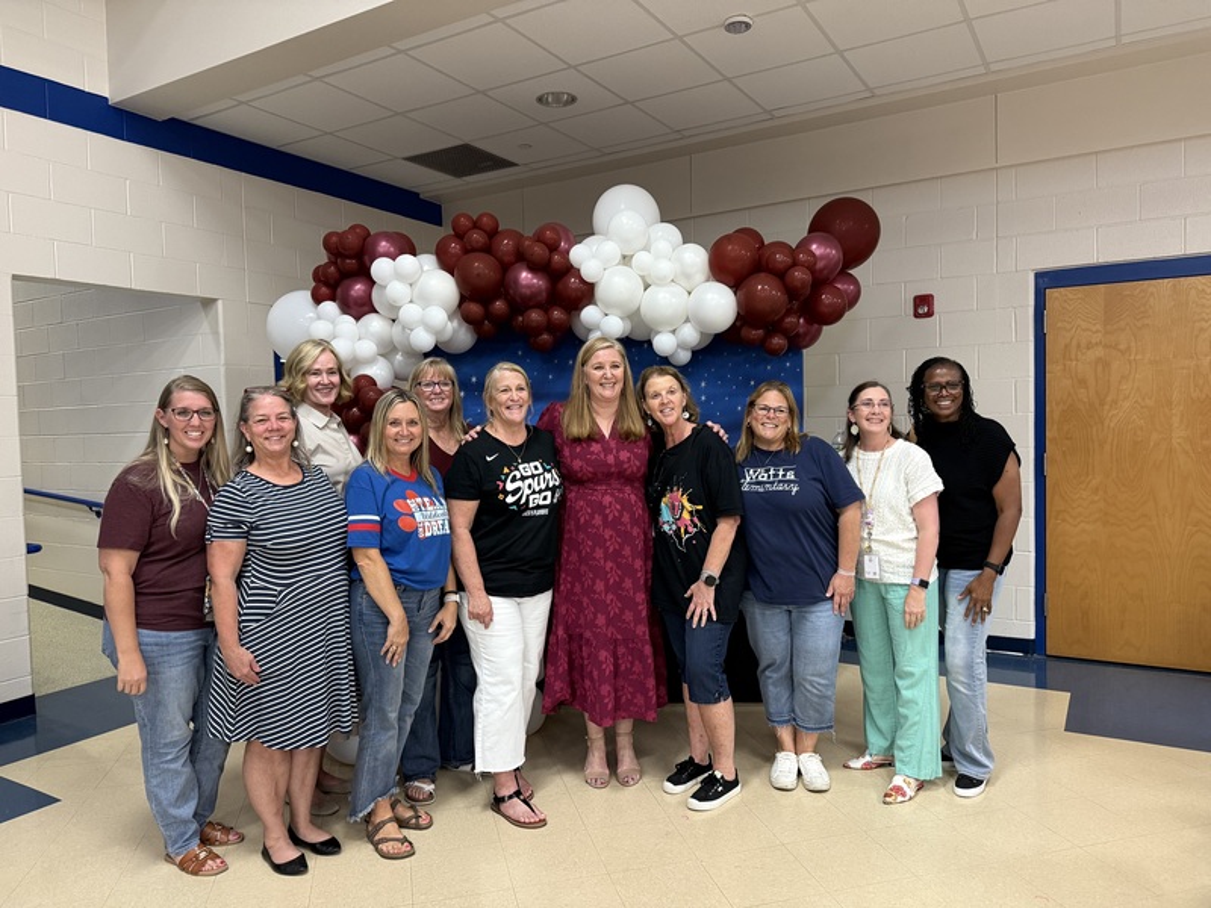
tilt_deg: -1.4
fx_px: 840
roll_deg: +2.1
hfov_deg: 71.6
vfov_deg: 56.8
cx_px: 606
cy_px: 454
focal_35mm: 24
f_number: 1.78
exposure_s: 1/60
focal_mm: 6.76
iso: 320
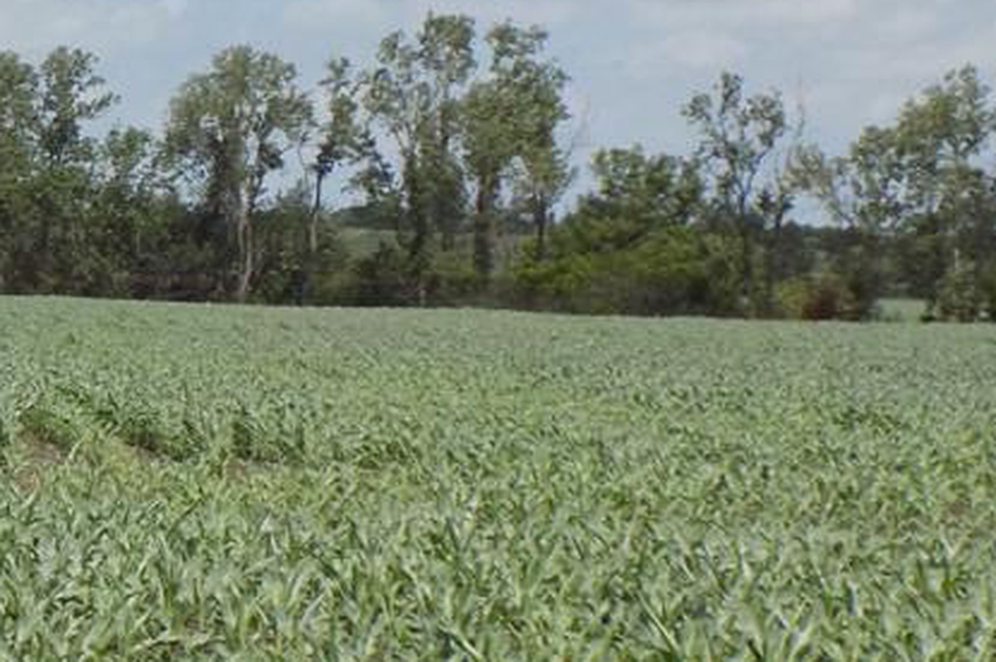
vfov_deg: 8.2
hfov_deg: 12.1
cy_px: 348
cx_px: -101
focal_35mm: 167
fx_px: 4617
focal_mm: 11.5
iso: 80
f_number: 4.1
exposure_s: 1/800
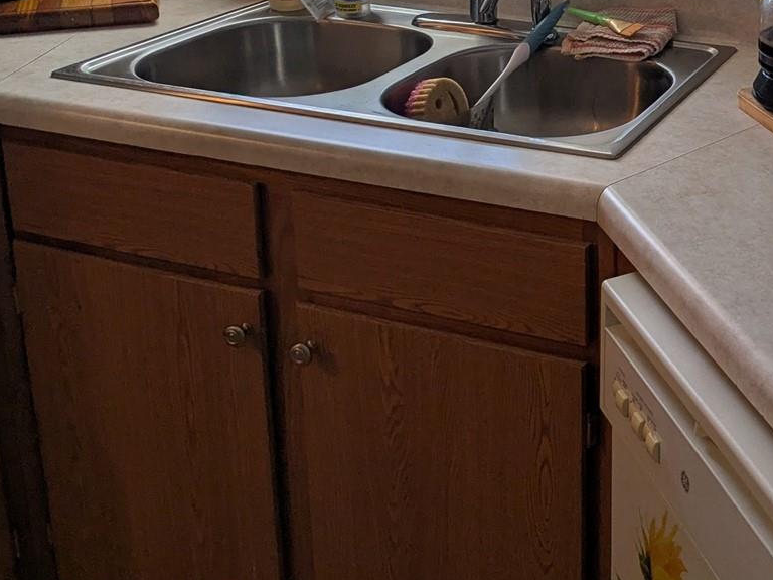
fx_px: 1117
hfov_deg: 34.8
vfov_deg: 27.3
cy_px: -15
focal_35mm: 50
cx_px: 769
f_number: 1.85
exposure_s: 1/95.7
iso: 75
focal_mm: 6.81
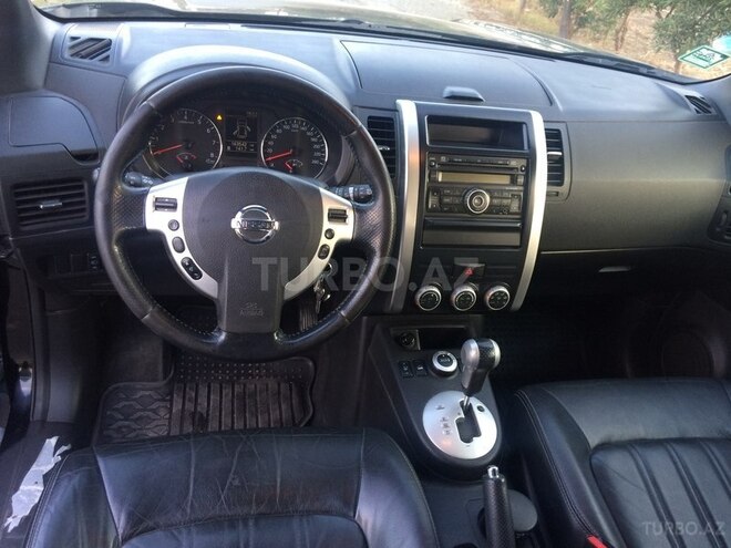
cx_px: 366
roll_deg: -9.8
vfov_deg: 48.2
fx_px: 612
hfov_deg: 61.7
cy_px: 274
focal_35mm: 29
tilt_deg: -30.8
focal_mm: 4.15
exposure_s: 1/33
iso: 100
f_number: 2.2
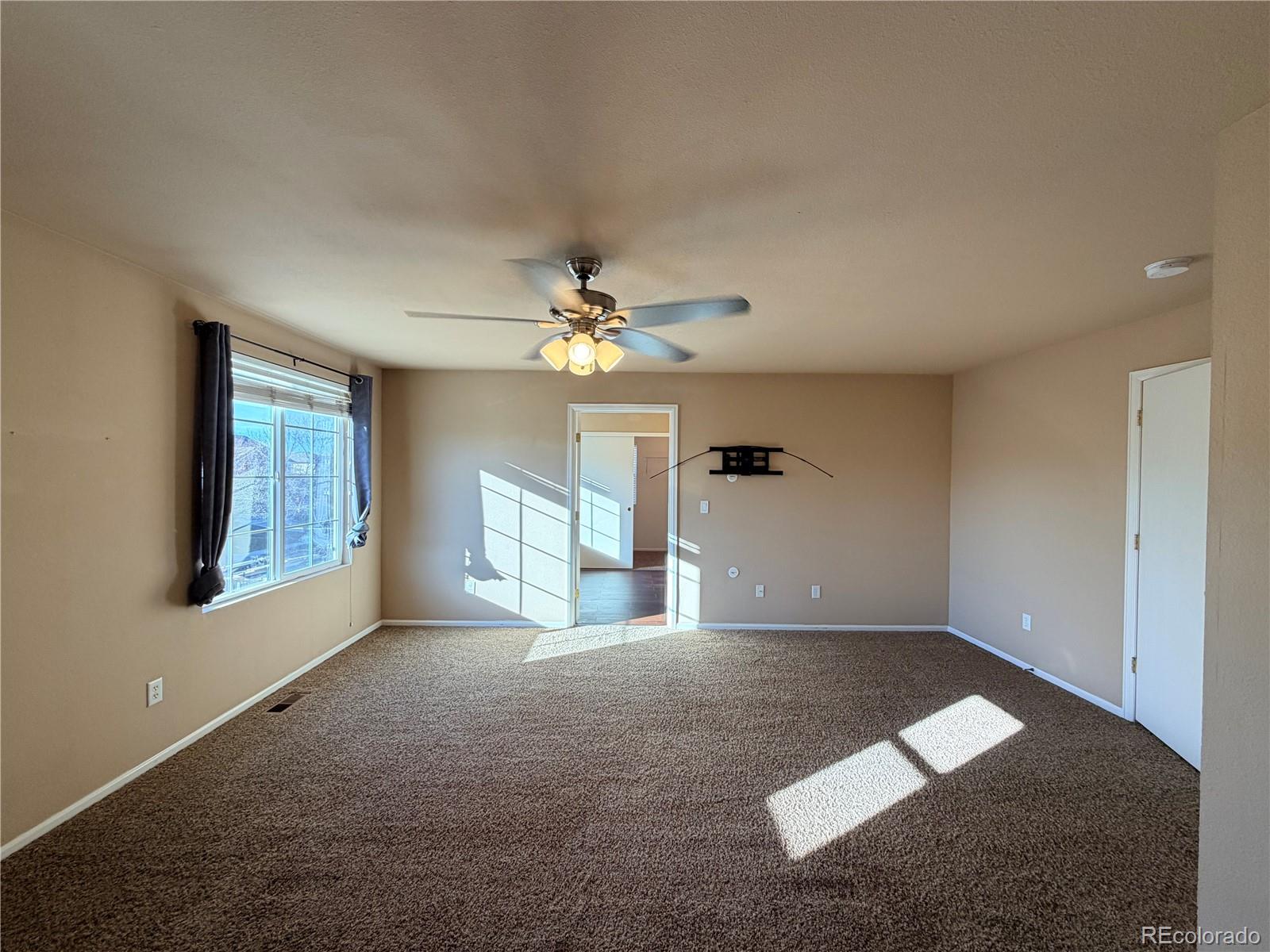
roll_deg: -0.5
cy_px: 476
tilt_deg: -0.5
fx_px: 514
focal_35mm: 14
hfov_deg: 102.1
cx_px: 635
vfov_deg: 85.7
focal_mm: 2.22
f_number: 2.2
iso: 100
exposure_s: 1/120
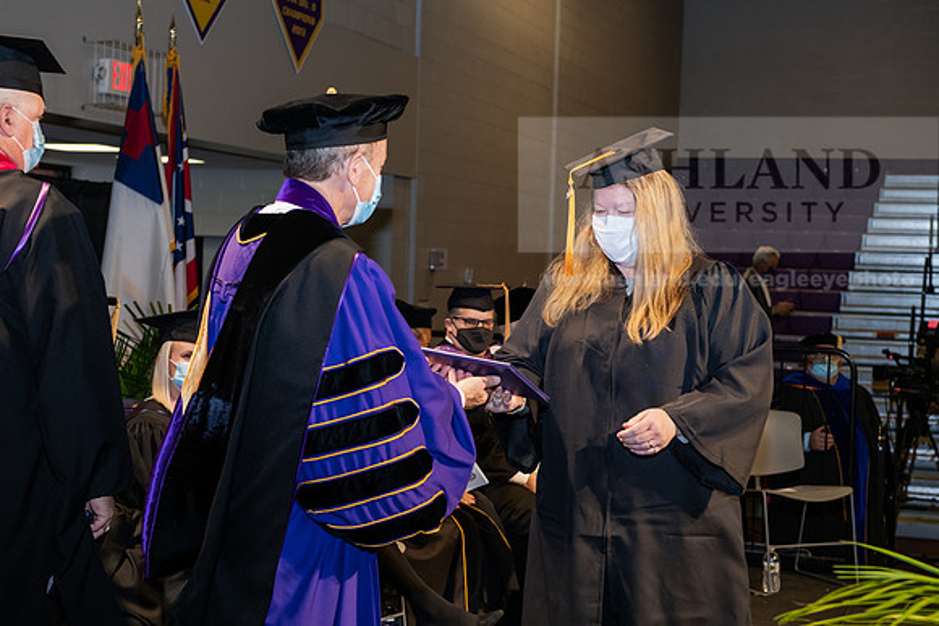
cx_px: 470
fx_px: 1617
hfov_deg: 32.4
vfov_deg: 21.9
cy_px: 313
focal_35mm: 62
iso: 1600
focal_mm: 62
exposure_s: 1/200
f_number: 6.3
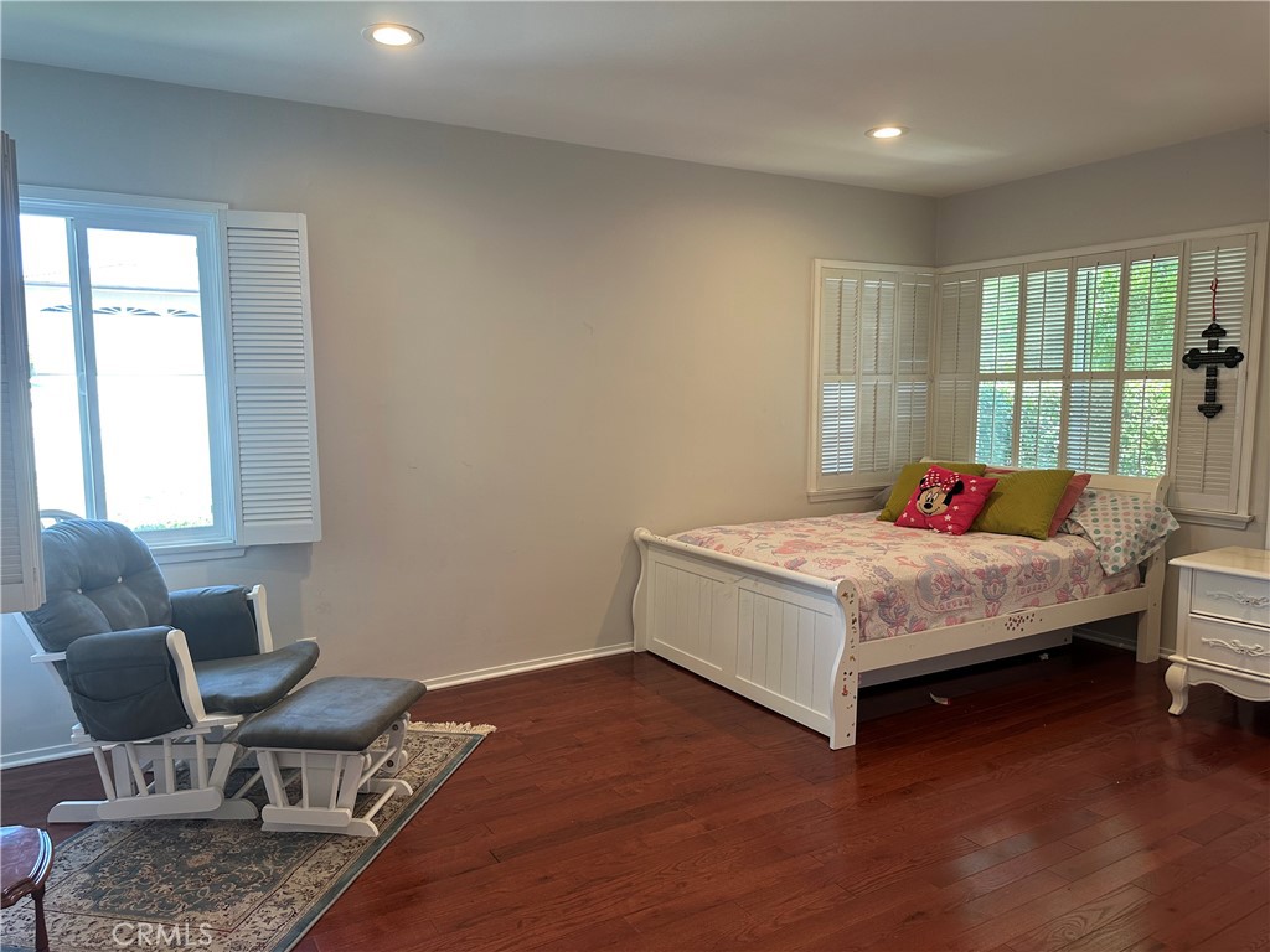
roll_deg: +0.4
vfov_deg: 56.8
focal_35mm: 24
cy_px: 476
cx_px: 635
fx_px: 881
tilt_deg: -5.0
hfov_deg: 71.6
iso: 125
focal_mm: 6.86
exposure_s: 1/120
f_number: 1.78
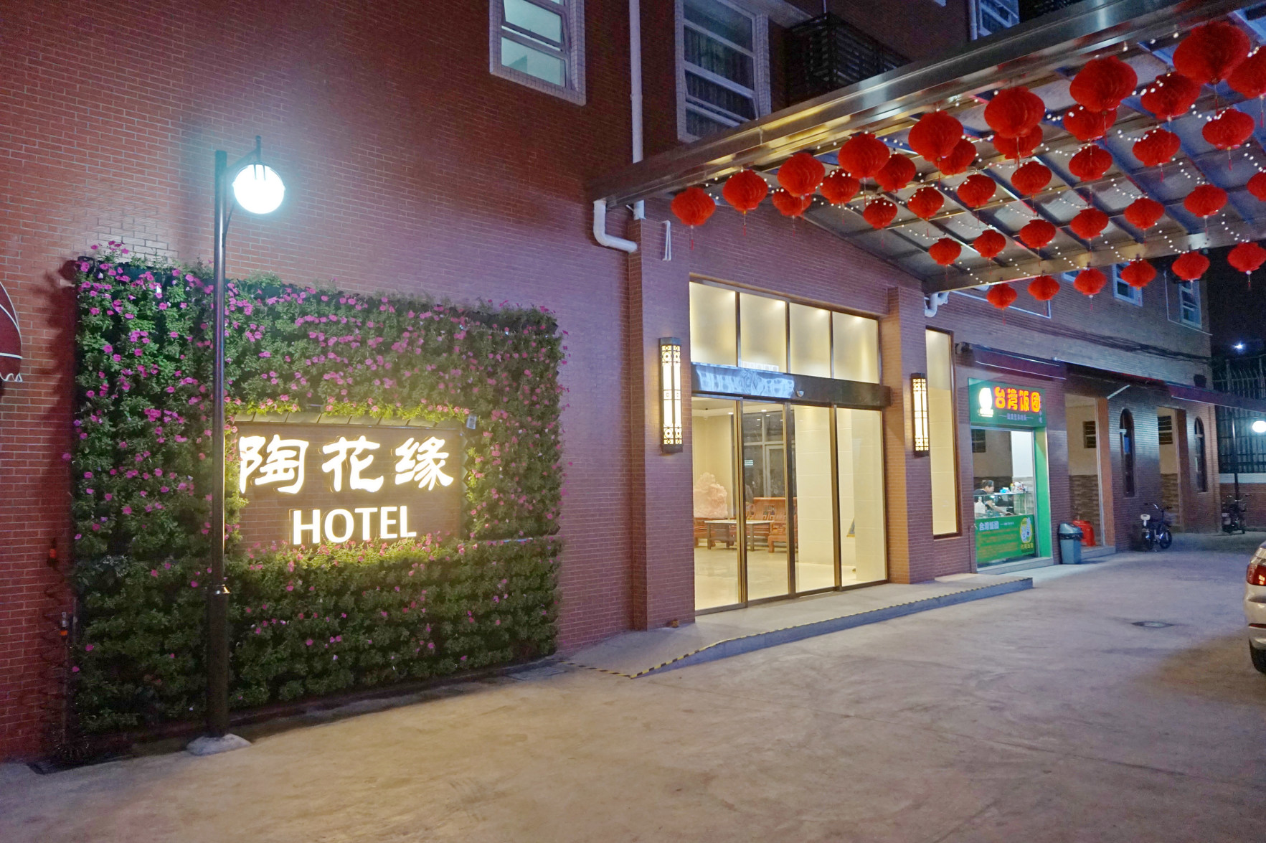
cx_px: 633
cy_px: 422
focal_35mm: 27
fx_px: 949
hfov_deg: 67.4
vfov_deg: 47.9
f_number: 4
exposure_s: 1/60
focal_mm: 18
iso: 1600
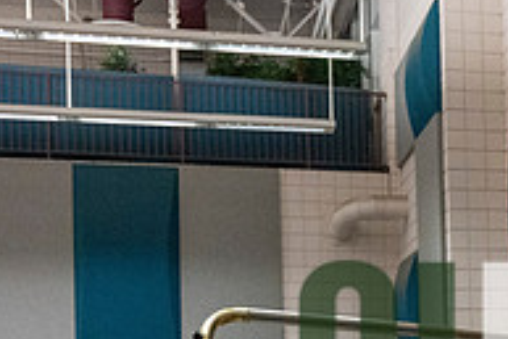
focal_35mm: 72
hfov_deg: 26.7
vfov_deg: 18.2
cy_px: 385
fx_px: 1017
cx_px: 497
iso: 10000
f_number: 4
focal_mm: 24
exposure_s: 1/500
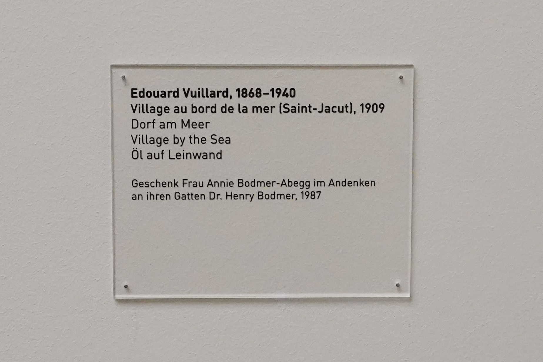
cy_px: 181
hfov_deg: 73.7
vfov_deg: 53.2
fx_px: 362
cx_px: 272
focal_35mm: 24
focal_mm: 24
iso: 3200
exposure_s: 1/80
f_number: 6.3
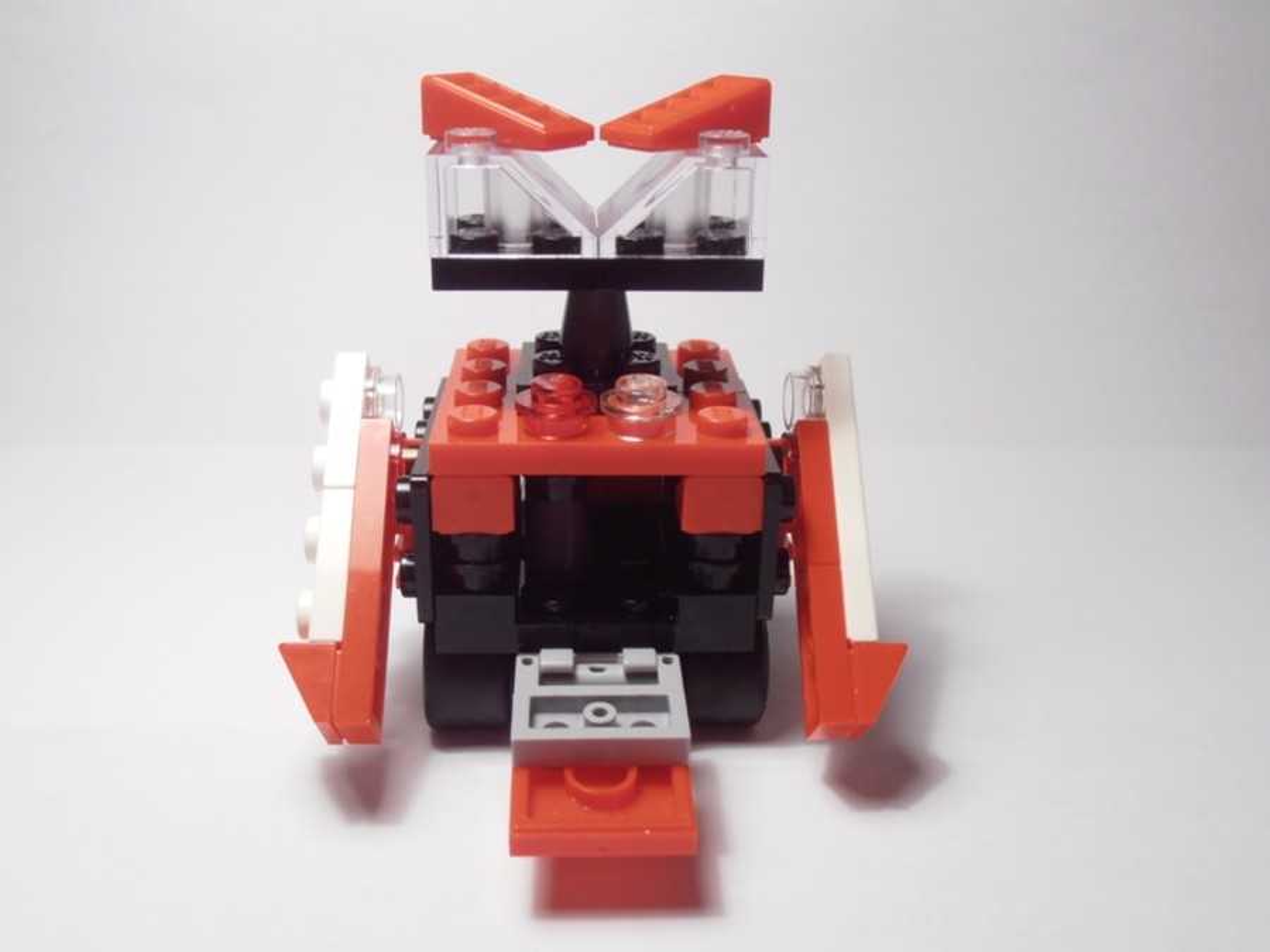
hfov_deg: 50.1
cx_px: 635
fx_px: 1357
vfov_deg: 38.7
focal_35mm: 37
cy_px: 476
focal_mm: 6.61
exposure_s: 1/40
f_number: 3.9
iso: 80
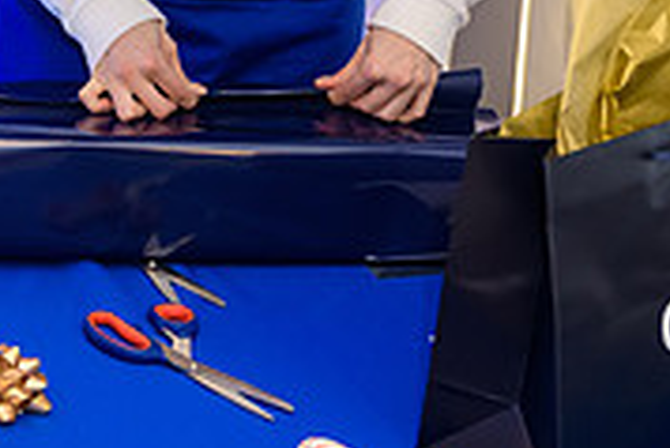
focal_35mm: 104
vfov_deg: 12.6
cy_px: -183
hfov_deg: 19.1
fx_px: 1937
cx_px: -4
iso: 800
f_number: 3.2
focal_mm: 32
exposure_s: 1/125
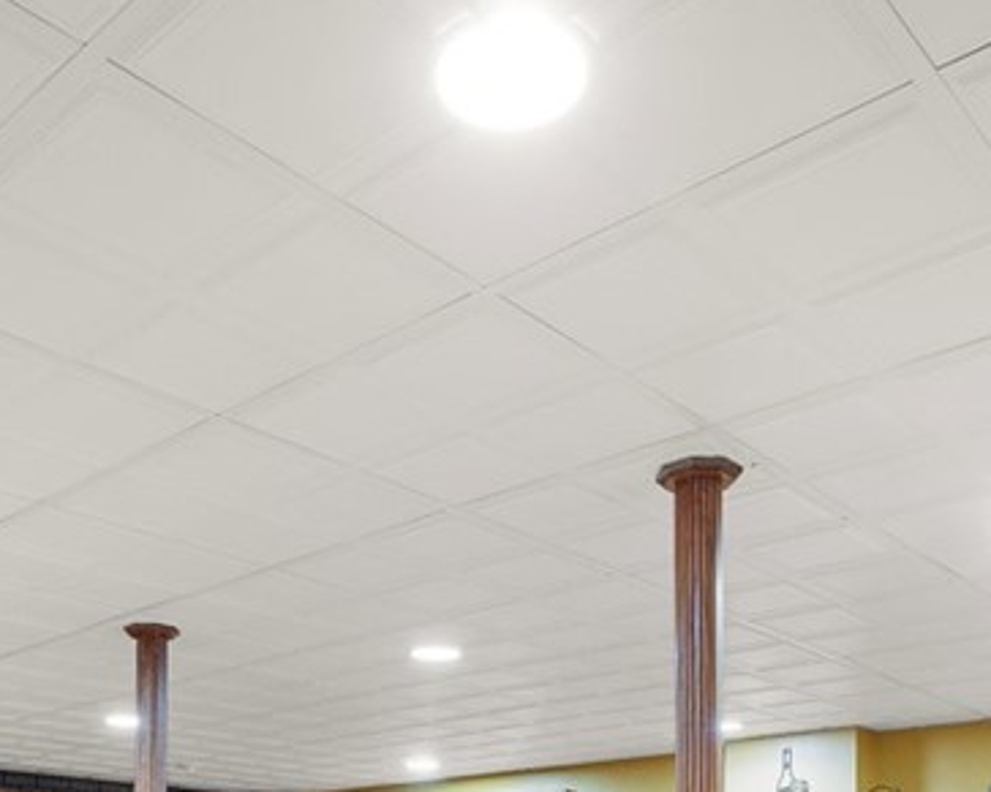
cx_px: 444
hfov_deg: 43.8
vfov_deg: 30.6
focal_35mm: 42
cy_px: 934
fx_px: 1232
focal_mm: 15
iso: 400
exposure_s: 1.6
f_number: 8
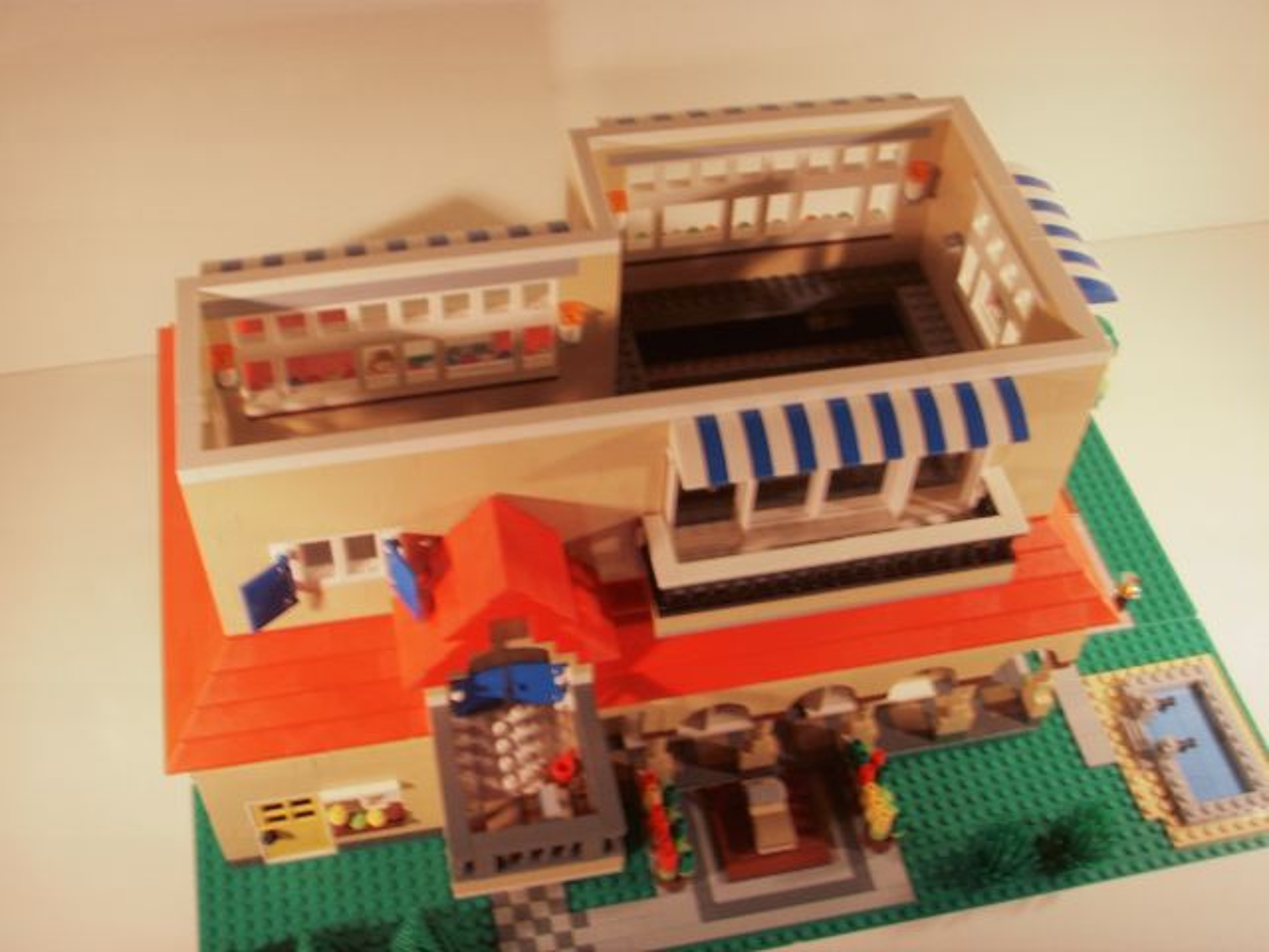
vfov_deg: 36.8
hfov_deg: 47.9
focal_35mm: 39
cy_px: 476
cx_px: 634
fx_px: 1430
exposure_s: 1/15
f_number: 3.5
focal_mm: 6.6
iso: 63
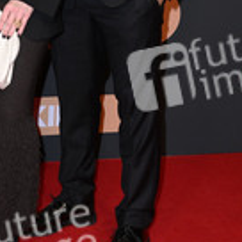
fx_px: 949
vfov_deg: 14.2
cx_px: 57
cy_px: -20
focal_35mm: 120
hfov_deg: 14.5
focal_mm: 48
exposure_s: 1/250
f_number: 5.6
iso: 1250
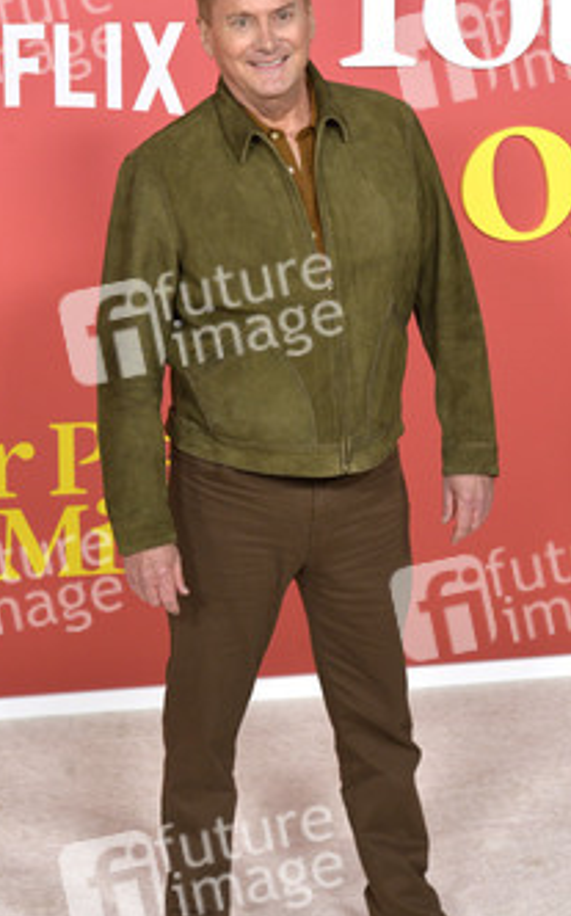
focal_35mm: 86
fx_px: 2145
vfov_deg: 24.1
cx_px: 283
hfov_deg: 15.2
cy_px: 458
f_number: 6.3
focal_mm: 70
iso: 1600
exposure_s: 1/320
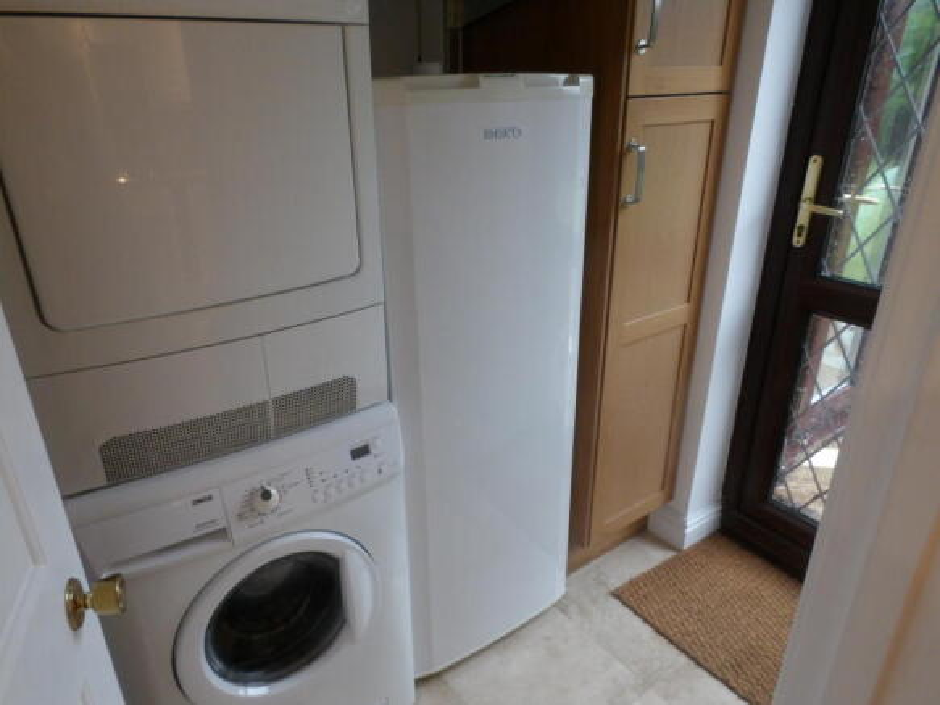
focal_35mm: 24
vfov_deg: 56.8
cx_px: 470
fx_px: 652
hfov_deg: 71.6
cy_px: 352
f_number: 4.1
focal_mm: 4.3
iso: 379
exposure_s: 1/15
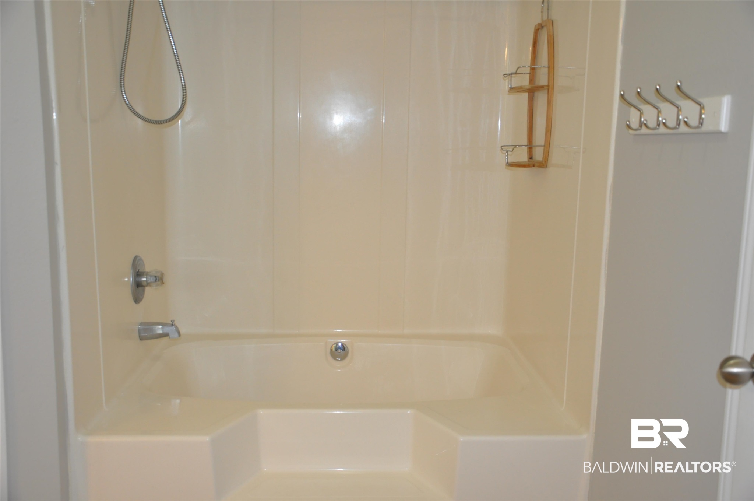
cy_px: 250
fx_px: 753
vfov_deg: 36.8
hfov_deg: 53.2
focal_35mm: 36
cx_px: 377
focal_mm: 24
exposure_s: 1/60
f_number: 3.8
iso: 800
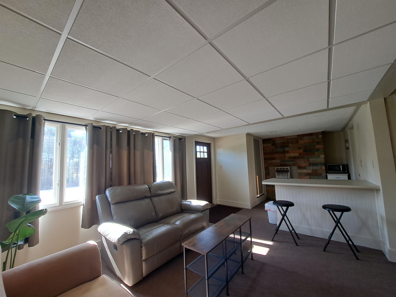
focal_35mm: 13
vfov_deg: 89.9
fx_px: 149
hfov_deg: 106.2
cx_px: 198
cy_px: 148
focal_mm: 1.74
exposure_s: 1/40
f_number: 2.2
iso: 50
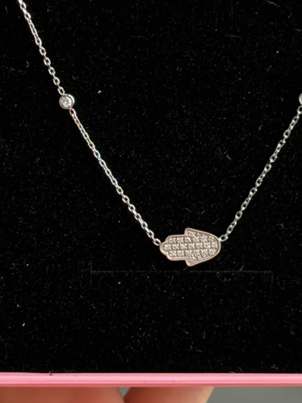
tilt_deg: -19.0
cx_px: 184
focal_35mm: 76
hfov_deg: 19.4
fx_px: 884
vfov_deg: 25.5
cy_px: 134
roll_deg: +0.7
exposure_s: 1/179
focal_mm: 6.76
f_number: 1.78
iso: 50
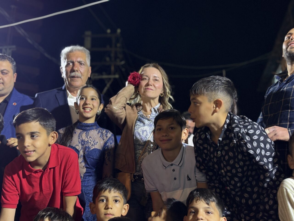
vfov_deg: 28.0
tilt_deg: +10.4
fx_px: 442
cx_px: 147
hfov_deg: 36.8
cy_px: 110
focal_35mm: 52
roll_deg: -1.1
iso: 160
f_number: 1.6
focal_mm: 5.96
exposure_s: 1/51
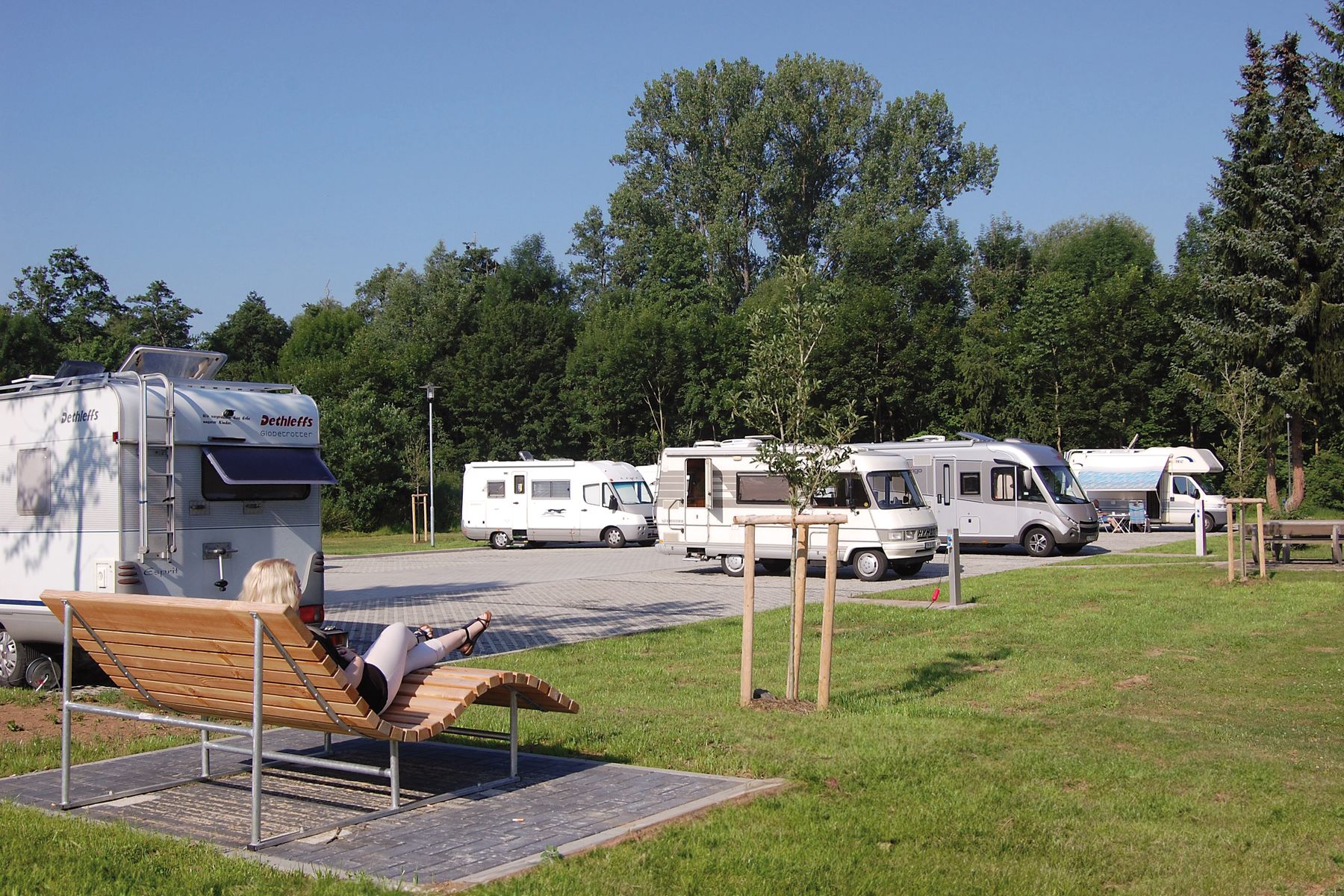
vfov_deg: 34.2
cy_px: 448
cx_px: 672
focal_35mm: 39
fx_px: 1456
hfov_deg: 49.6
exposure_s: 1/400
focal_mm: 26
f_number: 10
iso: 200
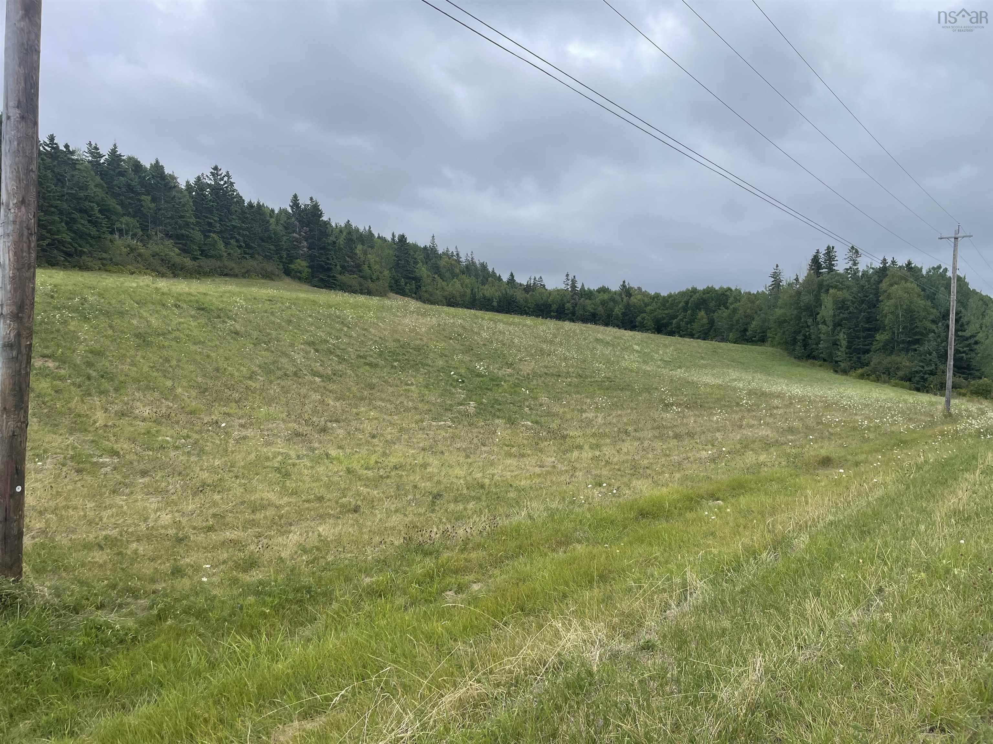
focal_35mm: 26
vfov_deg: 53.1
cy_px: 372
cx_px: 496
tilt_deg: -1.4
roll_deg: -0.1
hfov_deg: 67.3
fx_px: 746
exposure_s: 1/2618
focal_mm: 4.2
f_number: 1.6
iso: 32
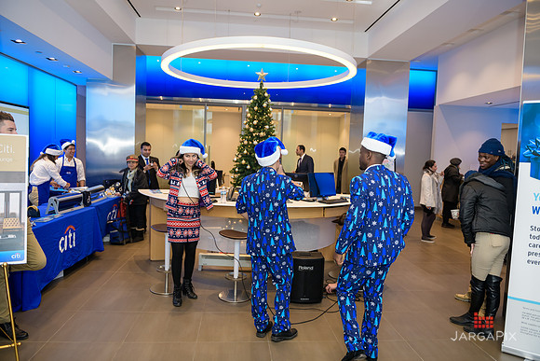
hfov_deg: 69.4
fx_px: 390
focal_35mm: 26
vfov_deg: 49.6
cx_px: 270
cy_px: 180
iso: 400
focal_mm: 26
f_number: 3.2
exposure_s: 1/125
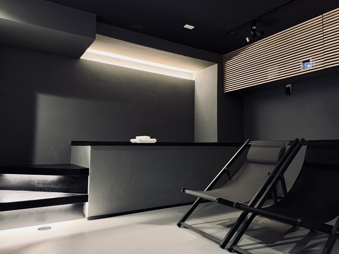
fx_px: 235
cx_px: 170
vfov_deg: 56.8
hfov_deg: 71.6
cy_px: 127
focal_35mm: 24
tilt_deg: +4.2
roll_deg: +0.8
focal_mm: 6.76
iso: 800
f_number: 1.78
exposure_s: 1/33
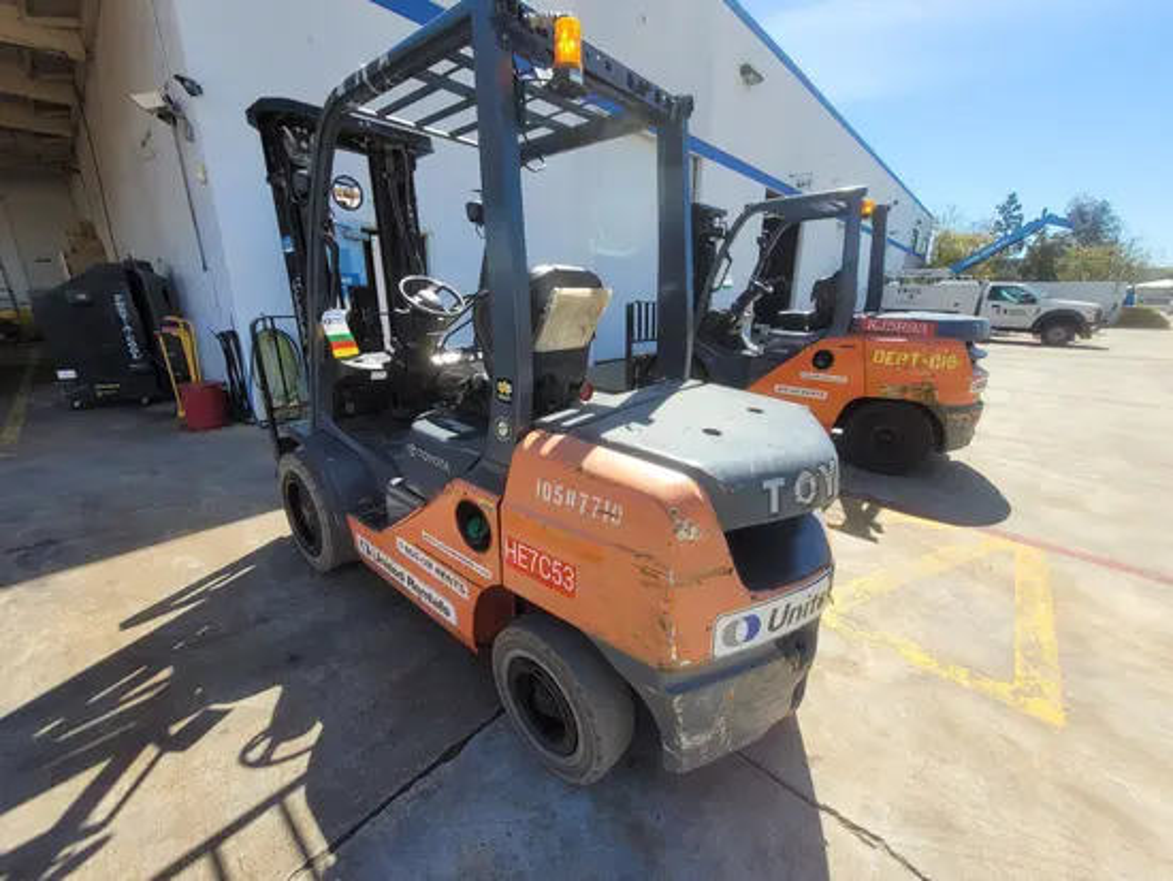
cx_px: 586
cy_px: 440
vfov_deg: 90.0
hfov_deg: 106.2
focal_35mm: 13
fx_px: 441
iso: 40
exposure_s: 1/850
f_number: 2.2
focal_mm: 1.74
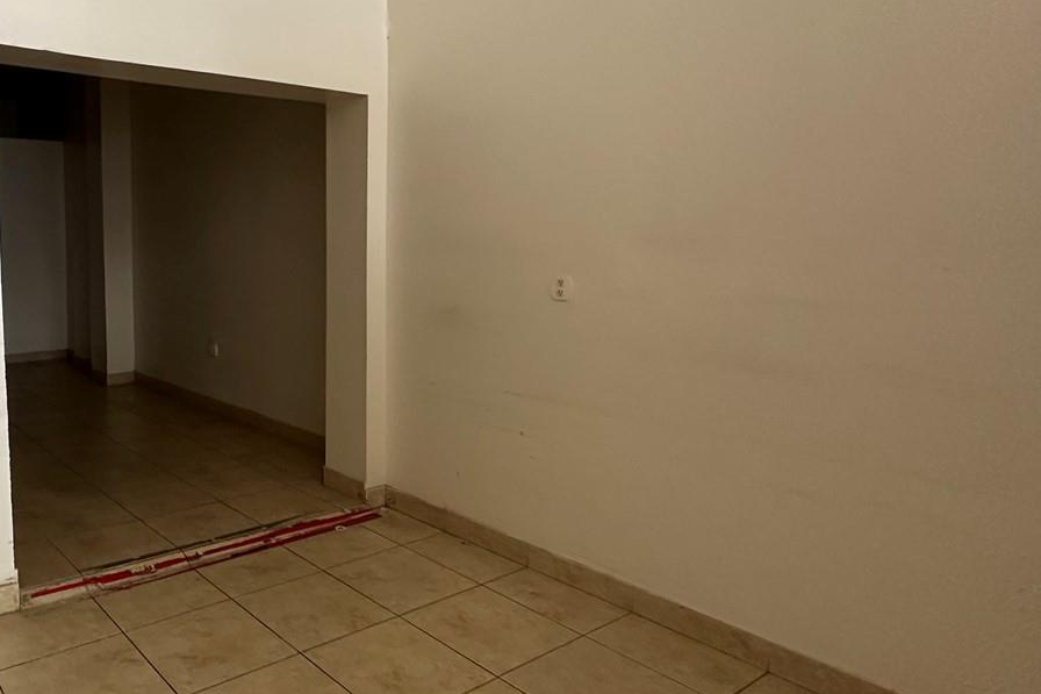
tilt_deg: -4.2
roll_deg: +0.1
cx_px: 251
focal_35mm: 26
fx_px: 752
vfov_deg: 49.4
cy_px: 305
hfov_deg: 64.9
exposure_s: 1/60
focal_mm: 2.22
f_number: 2.2
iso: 400
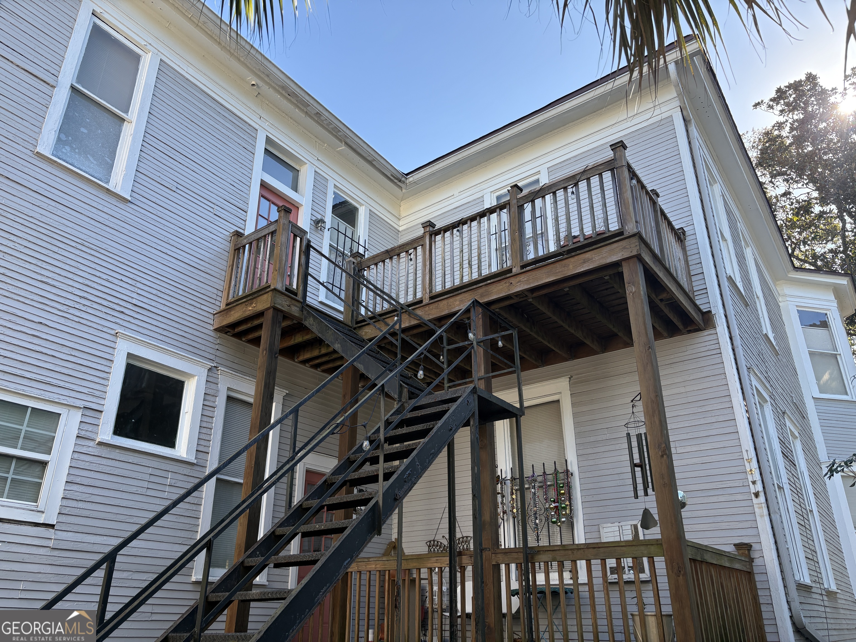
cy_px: 321
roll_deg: +0.2
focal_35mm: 26
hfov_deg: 67.3
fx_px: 643
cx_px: 428
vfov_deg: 53.1
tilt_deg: +24.8
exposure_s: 1/801
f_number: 1.6
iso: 64
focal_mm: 5.96
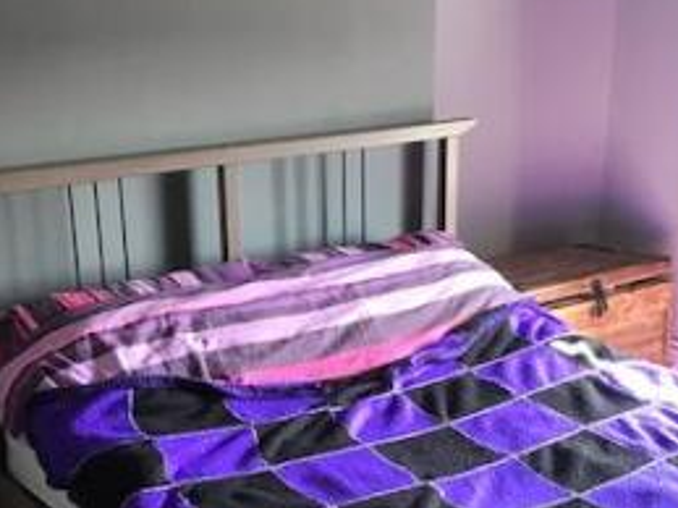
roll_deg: -0.6
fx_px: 1233
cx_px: 378
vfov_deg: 23.1
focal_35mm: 63
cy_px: 373
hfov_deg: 30.7
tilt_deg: -20.7
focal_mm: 3.99
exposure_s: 1/20
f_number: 1.8
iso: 40
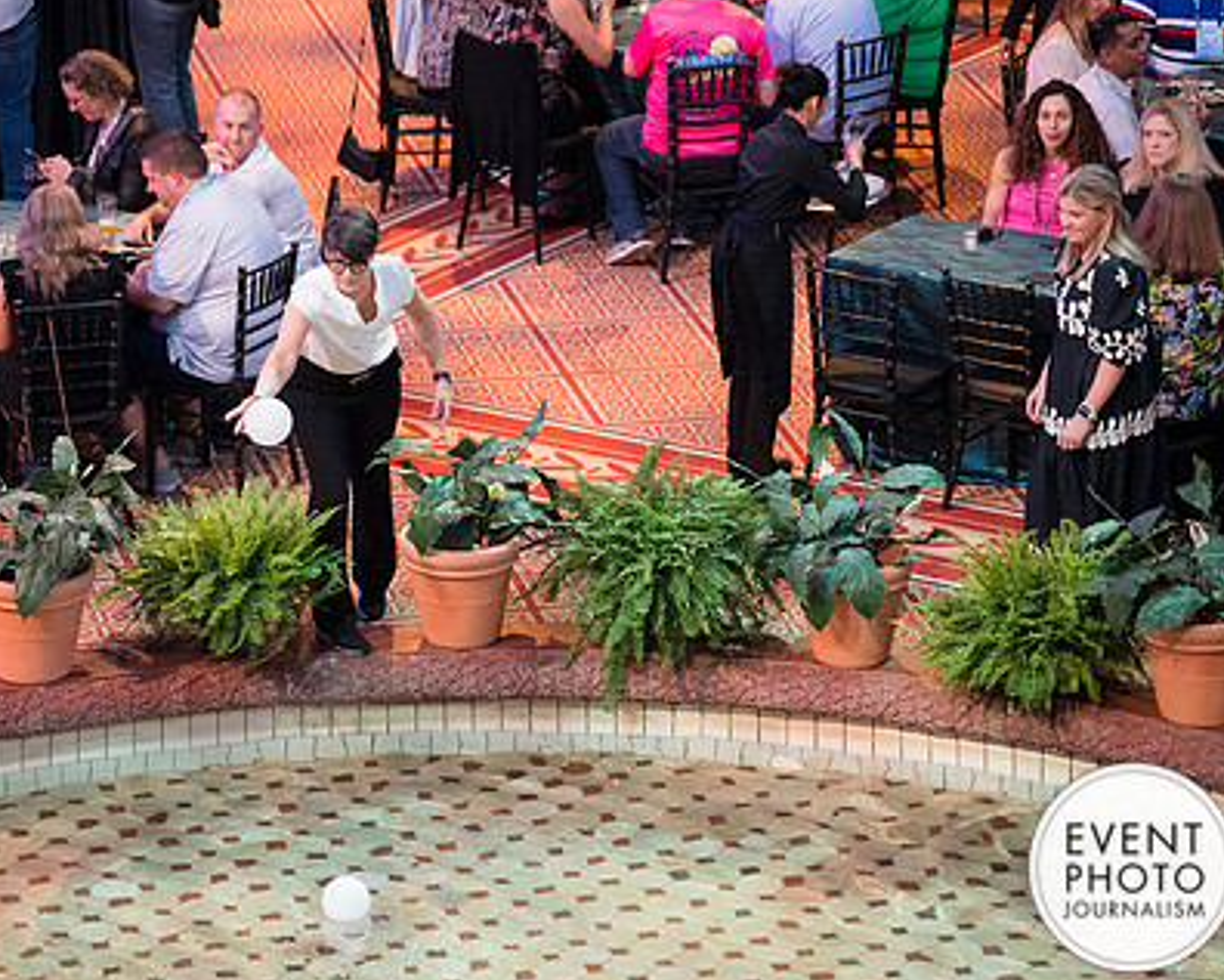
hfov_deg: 10.5
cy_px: 475
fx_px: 6631
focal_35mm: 183
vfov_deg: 8.5
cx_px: 445
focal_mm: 128
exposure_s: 1/125
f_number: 2.8
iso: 3200
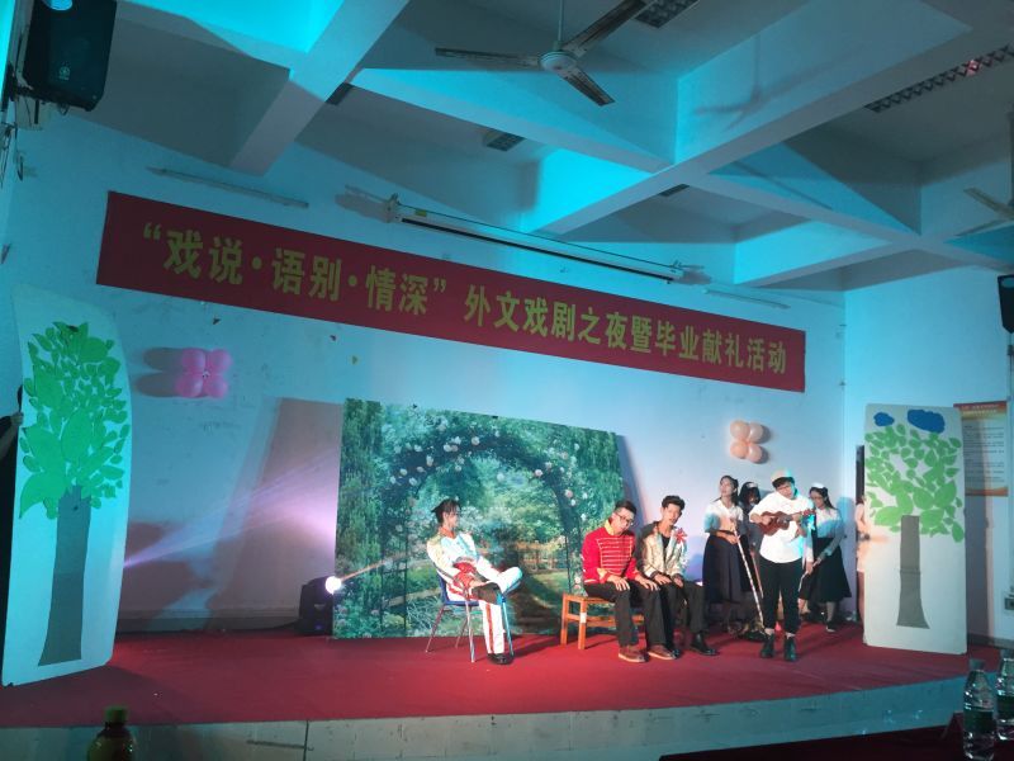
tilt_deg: +8.8
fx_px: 849
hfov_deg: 61.7
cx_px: 507
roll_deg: -4.2
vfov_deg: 48.2
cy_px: 380
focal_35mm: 29
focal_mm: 4.15
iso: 64
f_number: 2.2
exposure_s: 1/33
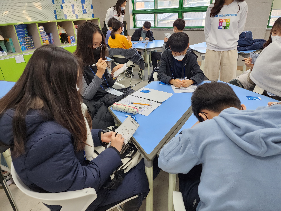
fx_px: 187
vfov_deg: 58.9
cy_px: 106
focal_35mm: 23
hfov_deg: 73.9
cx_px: 140
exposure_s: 1/120
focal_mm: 6.4
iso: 160
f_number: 1.8
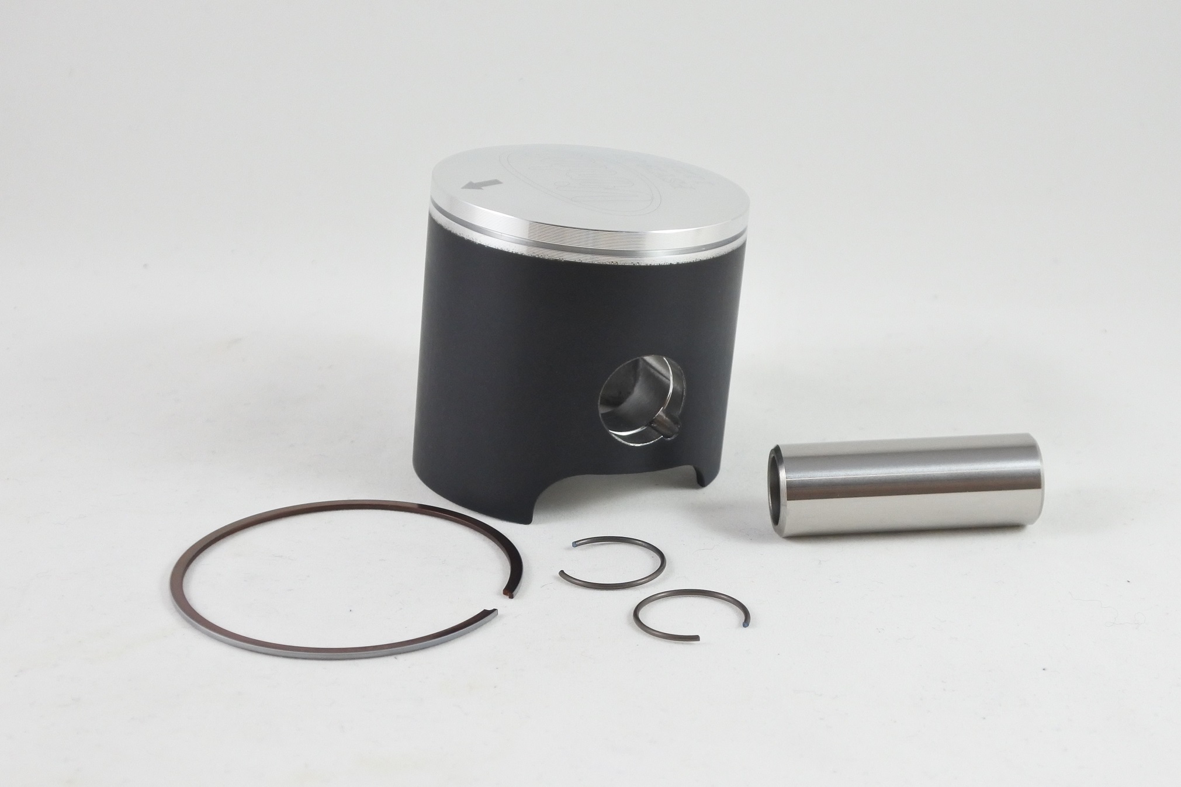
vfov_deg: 29.2
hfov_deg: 42.7
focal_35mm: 46
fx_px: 1509
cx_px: 590
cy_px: 394
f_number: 4.5
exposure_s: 1/125
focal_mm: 17.2
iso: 500
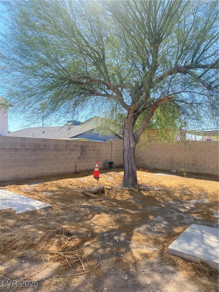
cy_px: 146
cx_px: 110
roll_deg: -2.2
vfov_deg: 67.3
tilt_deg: +2.3
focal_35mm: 26
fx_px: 219
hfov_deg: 53.1
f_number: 1.8
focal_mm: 4.25
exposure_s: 1/742
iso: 32
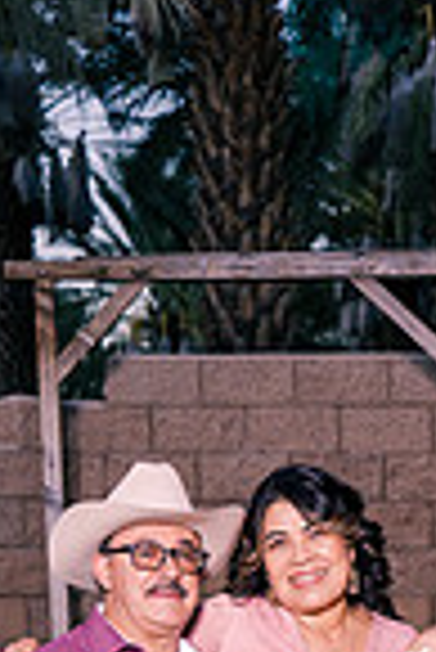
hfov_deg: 11.2
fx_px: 2193
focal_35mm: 121
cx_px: 449
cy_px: 944
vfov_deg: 15.7
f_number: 4
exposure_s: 1/500
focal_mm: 39
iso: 640
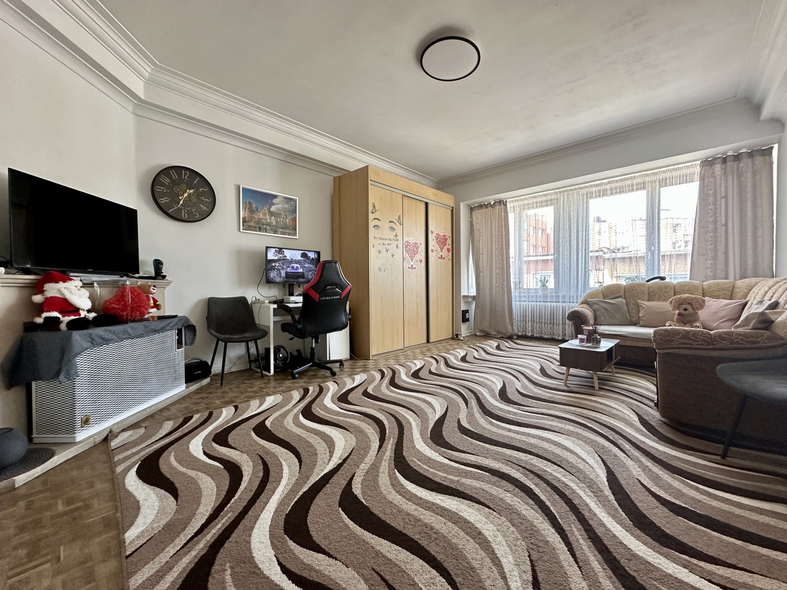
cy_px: 295
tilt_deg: -0.3
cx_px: 394
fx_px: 318
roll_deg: +1.1
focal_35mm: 14
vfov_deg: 85.7
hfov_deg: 102.1
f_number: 2.2
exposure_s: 1/120
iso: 200
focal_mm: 2.22
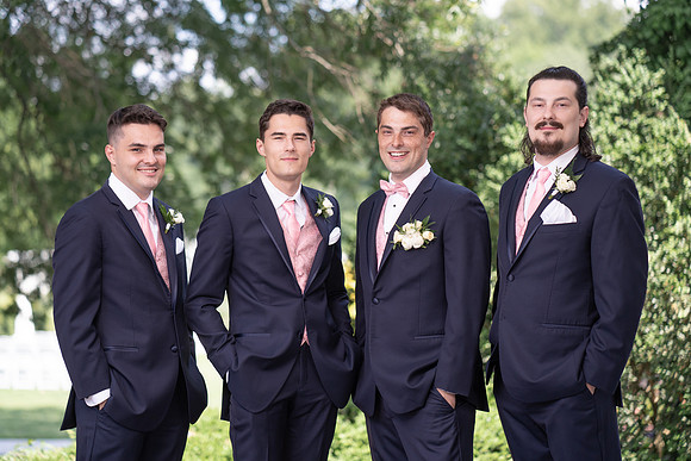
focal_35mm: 87
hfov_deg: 23.3
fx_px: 1673
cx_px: 345
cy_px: 230
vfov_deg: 15.7
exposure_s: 1/1000
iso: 100
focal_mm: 85
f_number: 2.2
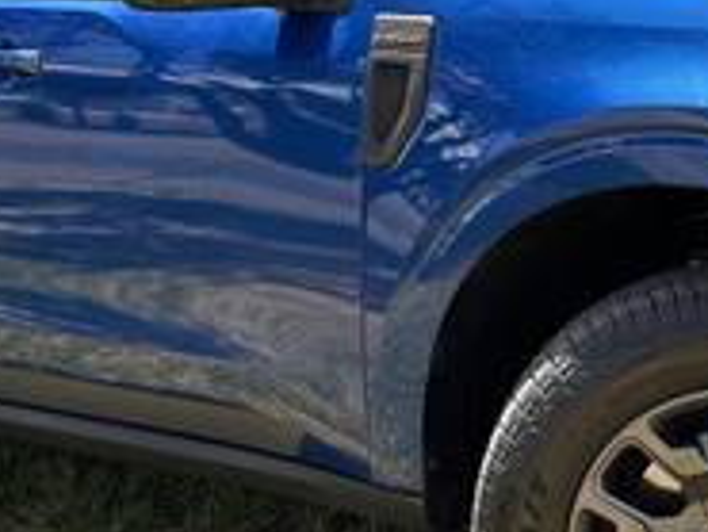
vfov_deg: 17.4
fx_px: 1699
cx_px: 459
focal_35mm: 83
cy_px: 15
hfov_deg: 23.5
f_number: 1.78
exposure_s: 1/704
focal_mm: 6.86
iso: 80
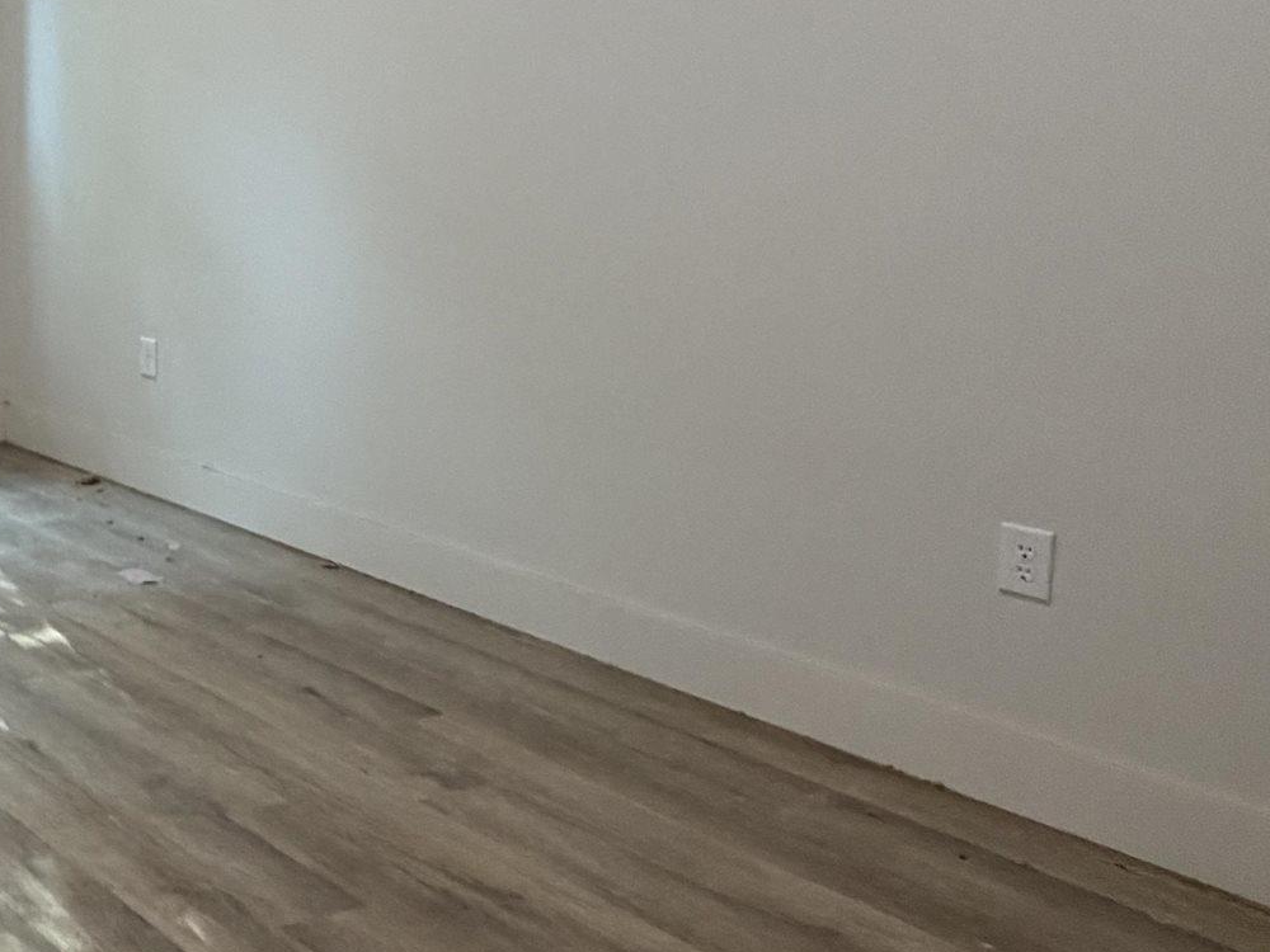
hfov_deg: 33.0
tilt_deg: -6.3
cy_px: 275
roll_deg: +2.0
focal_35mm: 43
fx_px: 1578
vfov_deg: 33.1
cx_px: -366
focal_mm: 2.22
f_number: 2.2
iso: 250
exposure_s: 1/60
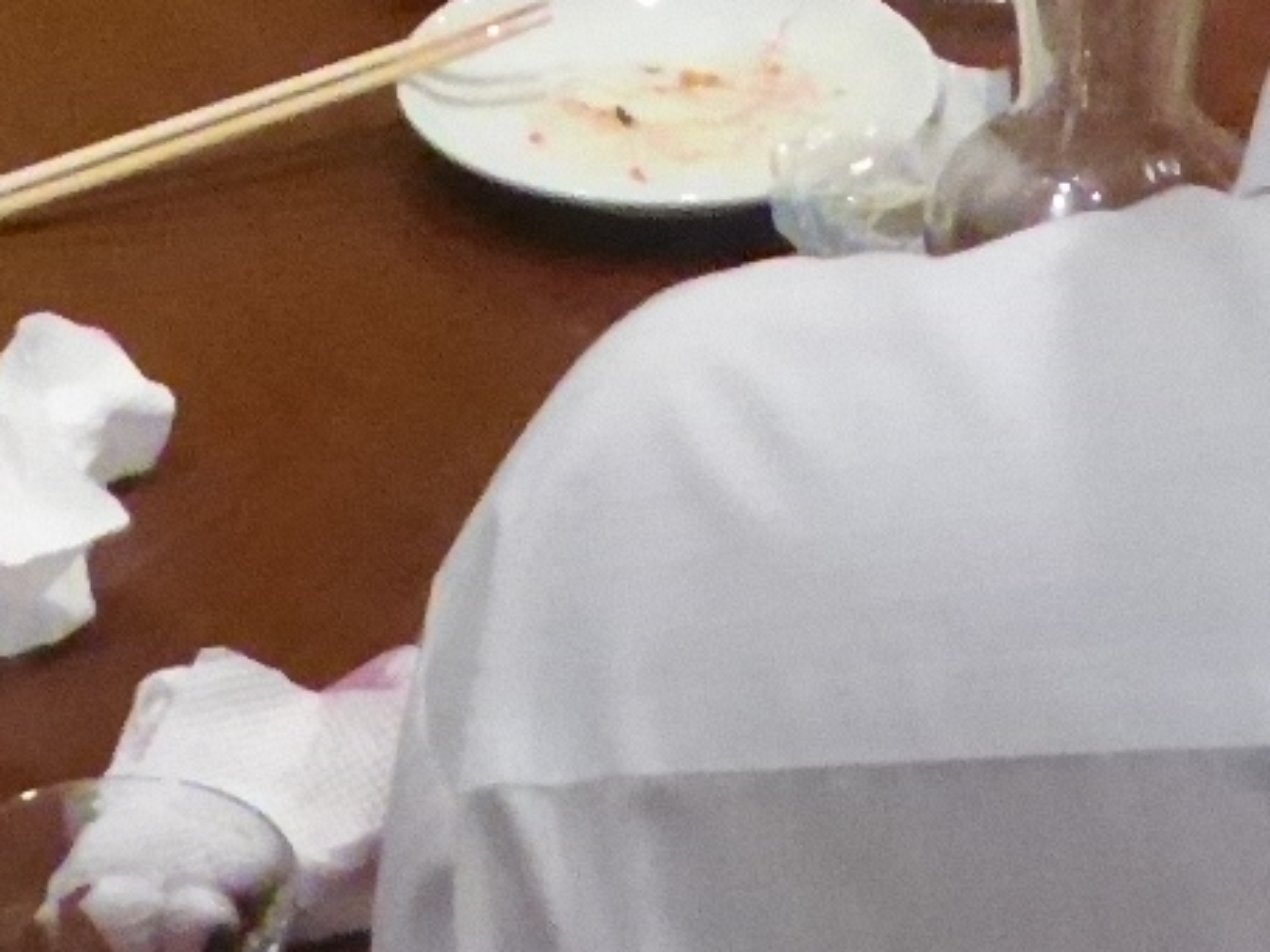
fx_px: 5208
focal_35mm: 142
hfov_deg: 13.9
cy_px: -938
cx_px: 943
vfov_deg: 9.7
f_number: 3.3
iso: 1600
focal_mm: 4.3
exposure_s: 1/30
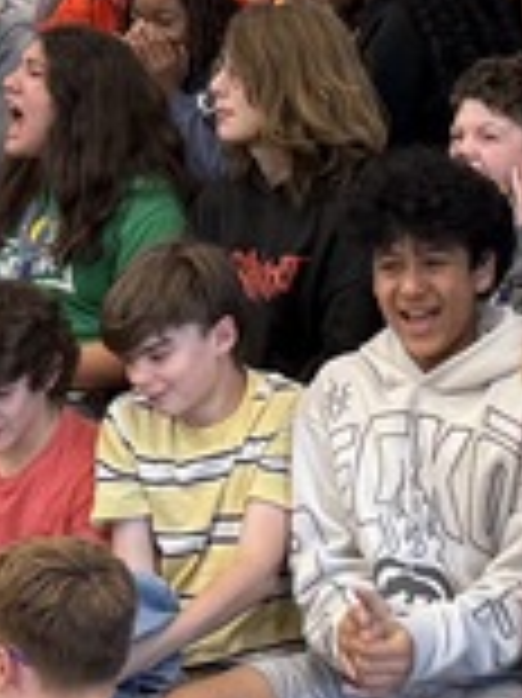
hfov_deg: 9.3
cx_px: 500
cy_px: -59
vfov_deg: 12.2
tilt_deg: +1.6
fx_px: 3201
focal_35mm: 159
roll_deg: +1.4
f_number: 1.78
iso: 125
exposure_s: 1/62
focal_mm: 6.76
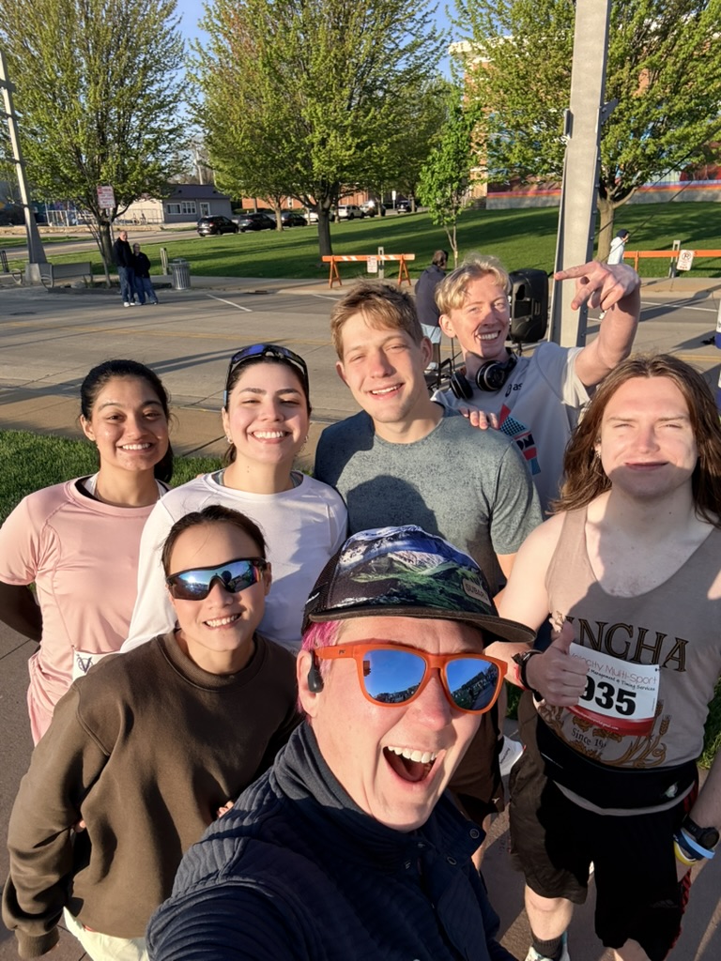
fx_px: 639
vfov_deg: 73.9
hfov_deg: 58.9
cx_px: 360
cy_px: 480
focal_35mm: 23
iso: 25
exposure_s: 1/818
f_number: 1.9
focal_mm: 2.69
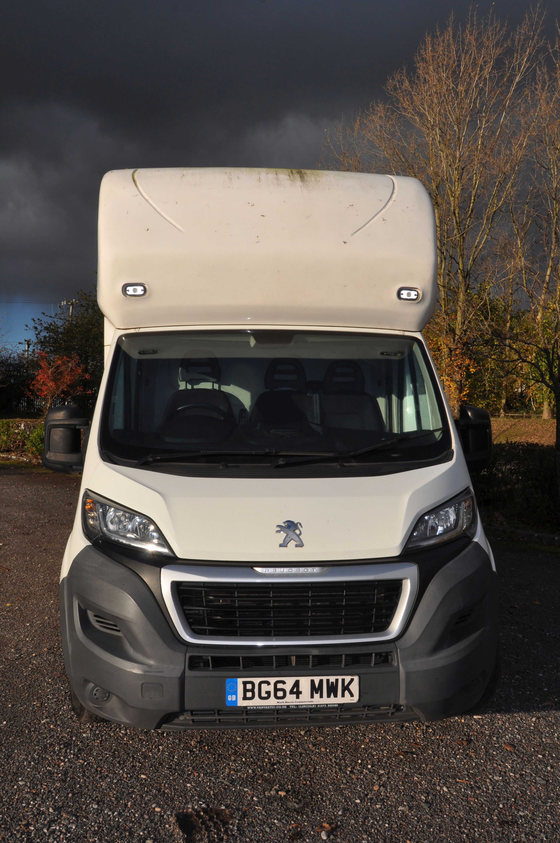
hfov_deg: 39.9
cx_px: 280
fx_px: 772
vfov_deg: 57.3
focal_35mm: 33
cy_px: 422
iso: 200
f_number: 14
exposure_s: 1/200
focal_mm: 22
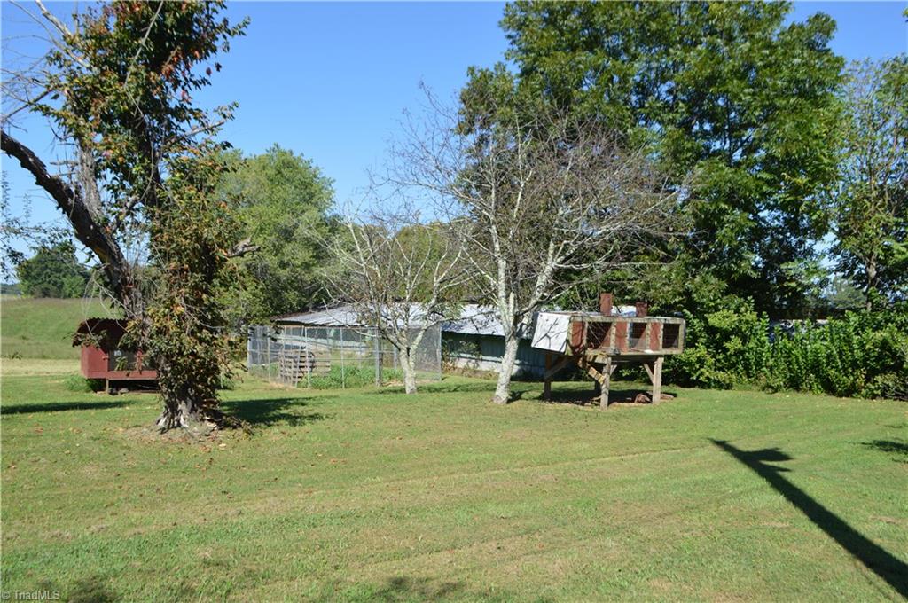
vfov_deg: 43.5
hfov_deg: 62.0
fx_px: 756
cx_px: 454
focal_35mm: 30
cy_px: 302
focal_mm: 20
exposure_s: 1/200
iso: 100
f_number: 7.1
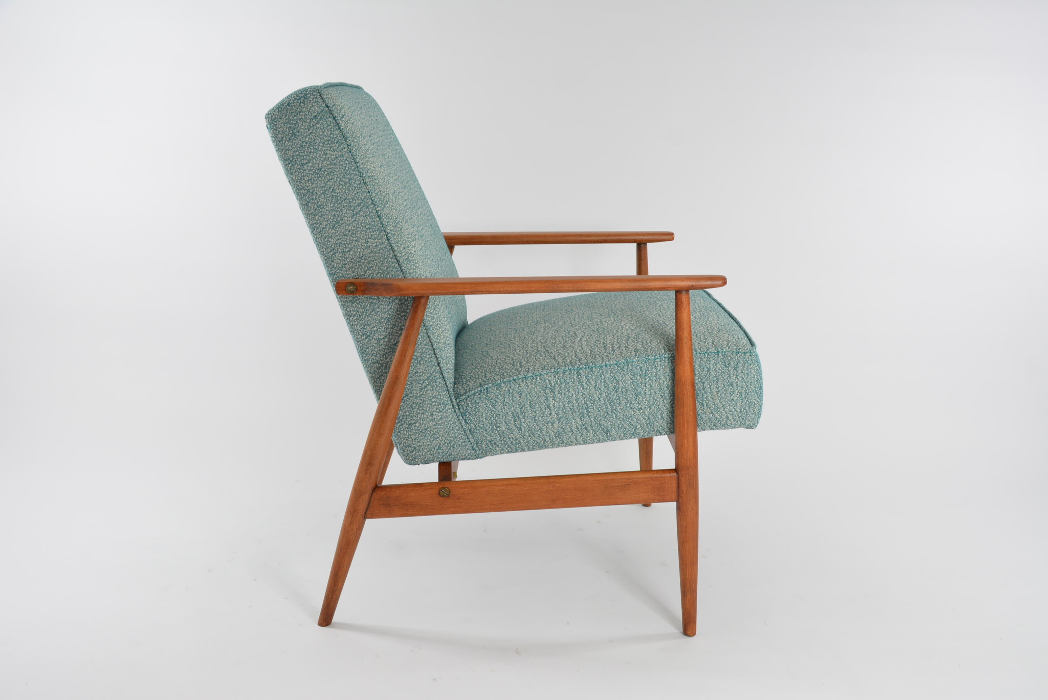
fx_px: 961
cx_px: 524
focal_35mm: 33
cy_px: 350
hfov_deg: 57.2
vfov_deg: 40.0
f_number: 8
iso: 400
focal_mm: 22
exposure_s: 1/60
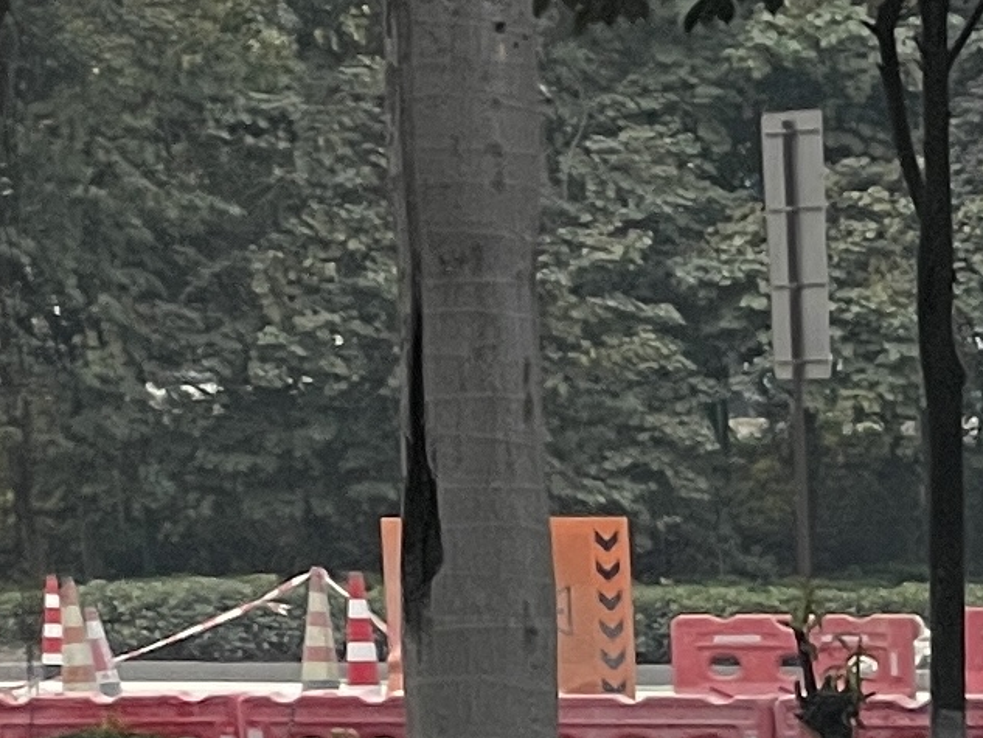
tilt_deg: -8.9
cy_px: 1967
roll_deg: +1.0
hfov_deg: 5.6
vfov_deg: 4.4
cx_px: 2916
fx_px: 9401
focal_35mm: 331
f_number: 2
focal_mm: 6
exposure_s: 1/1229
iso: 25
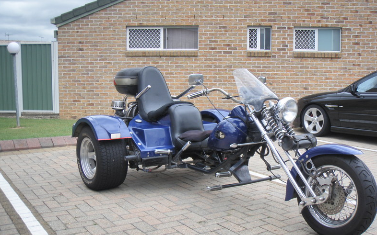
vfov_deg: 31.2
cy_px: 129
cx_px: 189
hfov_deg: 48.2
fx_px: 421
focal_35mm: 41
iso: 50
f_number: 3.5
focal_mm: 6.7
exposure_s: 1/100
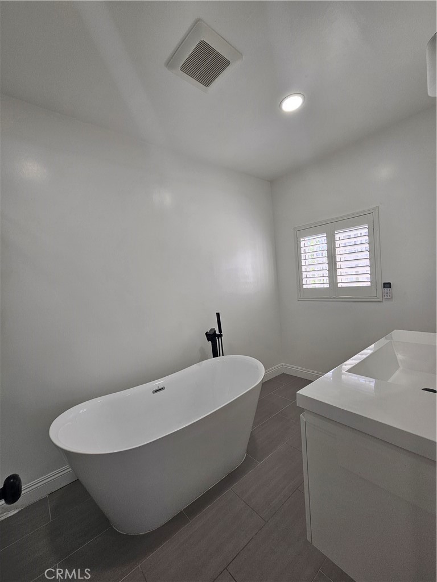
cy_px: 291
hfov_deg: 89.9
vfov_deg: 106.2
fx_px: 219
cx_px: 218
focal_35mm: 13
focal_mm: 2.2
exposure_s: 1/120
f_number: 2.2
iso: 64
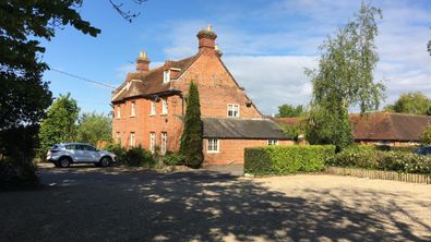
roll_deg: -0.9
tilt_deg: +3.5
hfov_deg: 61.0
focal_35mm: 32
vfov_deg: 36.7
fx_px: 366
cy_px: 121
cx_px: 217
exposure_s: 1/1326
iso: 25
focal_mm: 4.15
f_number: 2.2
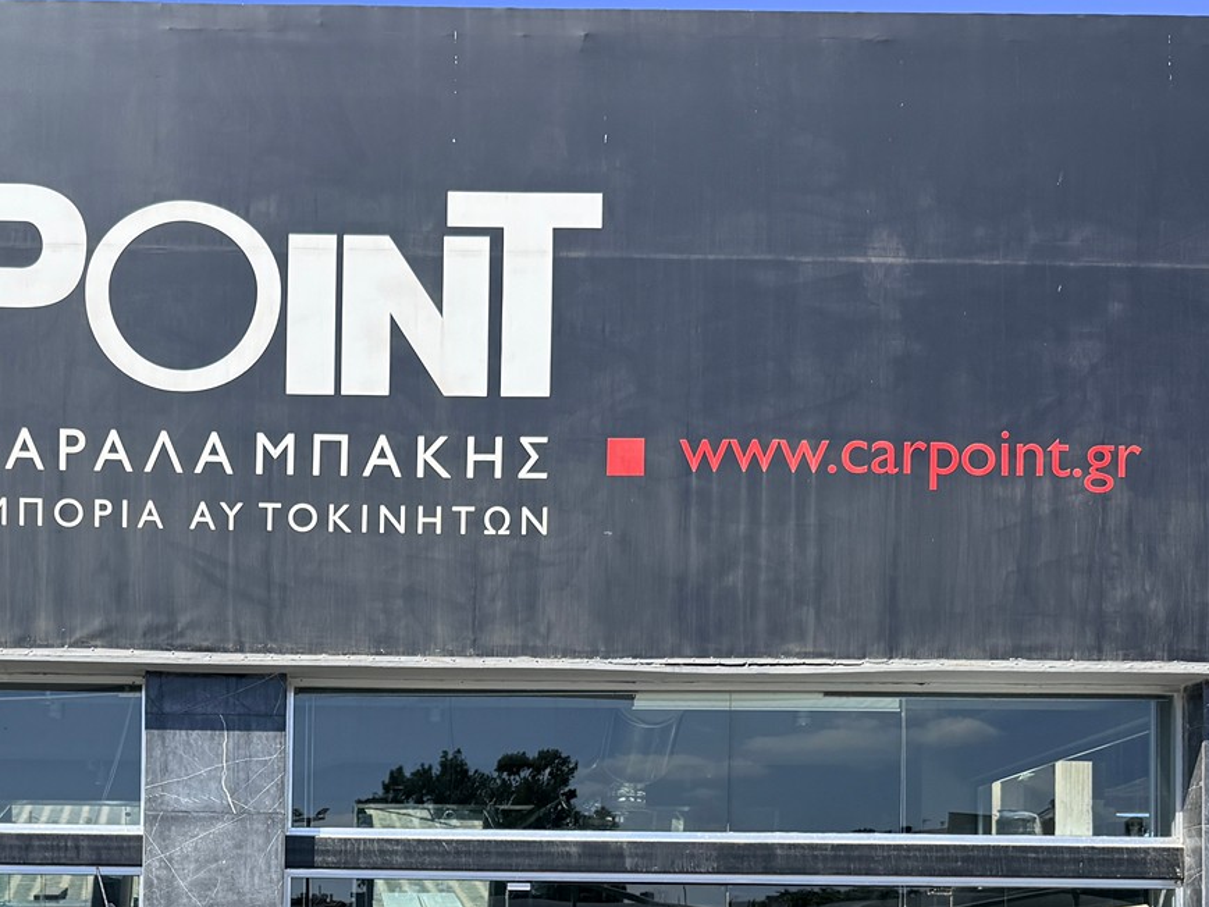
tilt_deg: +2.5
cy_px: 956
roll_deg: -1.1
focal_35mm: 53
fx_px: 1851
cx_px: 245
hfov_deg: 35.0
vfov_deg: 25.8
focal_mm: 6.76
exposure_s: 1/3279
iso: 80
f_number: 1.78
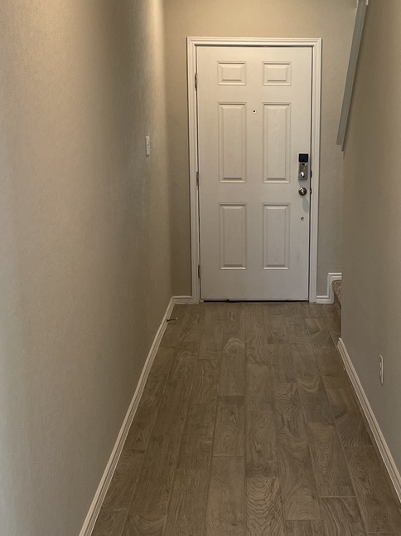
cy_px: 313
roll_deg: -0.6
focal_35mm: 58
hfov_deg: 25.0
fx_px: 896
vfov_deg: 33.2
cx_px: 287
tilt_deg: -12.6
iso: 125
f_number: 1.6
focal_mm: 5.1
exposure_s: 1/120
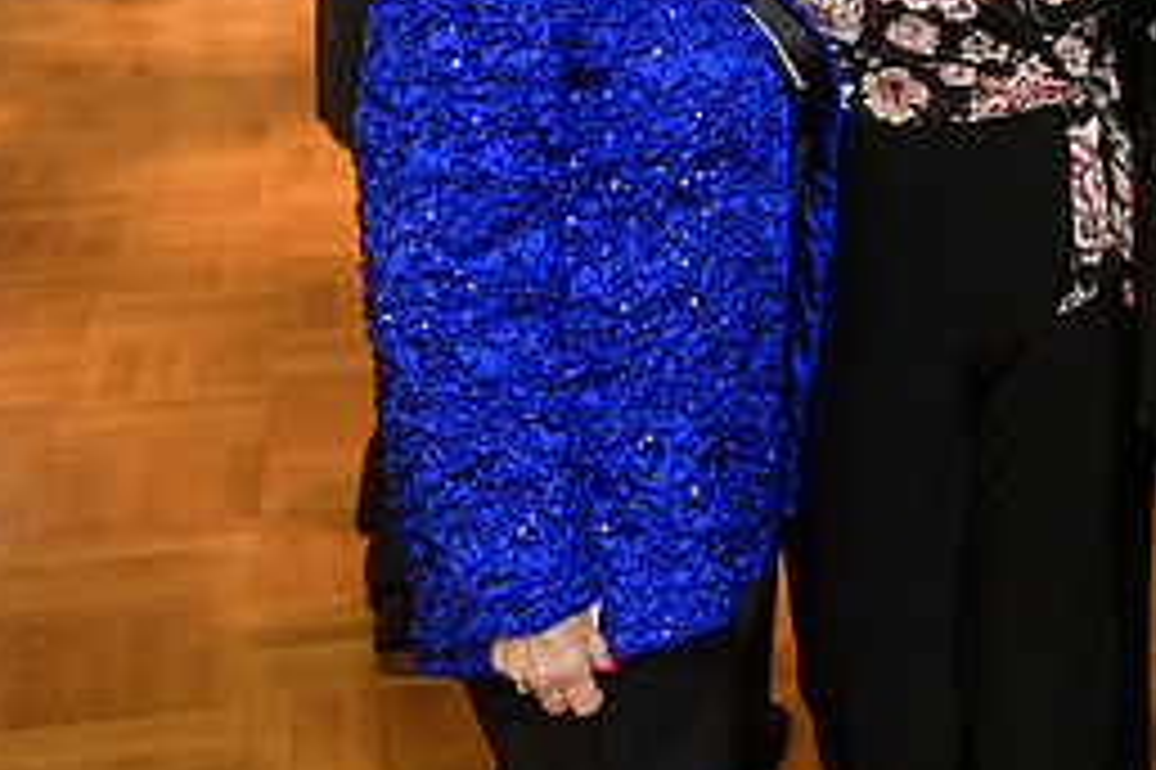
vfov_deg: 16.8
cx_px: 1205
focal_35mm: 79
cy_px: -25
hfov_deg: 24.3
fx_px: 2535
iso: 1000
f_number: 3.2
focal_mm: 35
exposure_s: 1/125
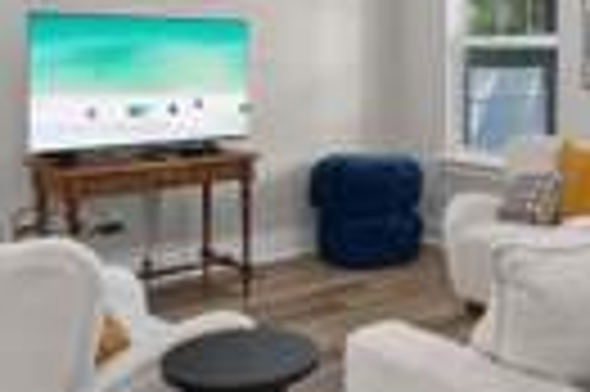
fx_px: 720
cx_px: 419
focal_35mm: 44
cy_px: 171
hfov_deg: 43.5
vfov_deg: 30.4
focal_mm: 12
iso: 400
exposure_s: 1/6
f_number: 7.1
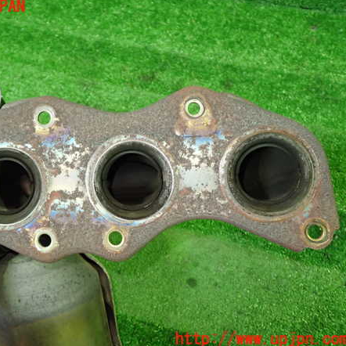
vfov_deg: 46.0
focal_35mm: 36
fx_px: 407
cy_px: 173
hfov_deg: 45.4
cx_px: 117
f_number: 2.3
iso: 500
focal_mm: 5.4
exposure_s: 1/30
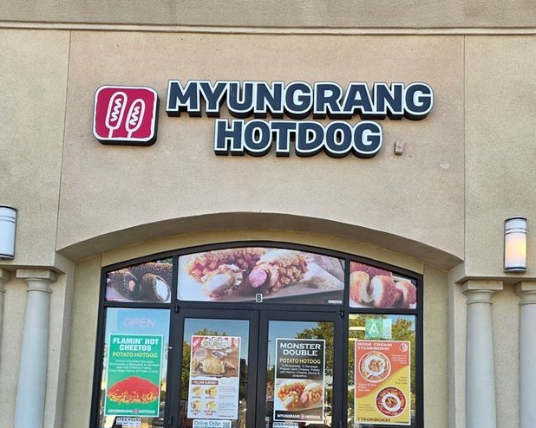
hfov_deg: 57.2
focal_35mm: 31
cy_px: 343
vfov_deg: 44.8
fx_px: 492
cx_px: 267
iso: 12
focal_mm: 6.25
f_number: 1.7
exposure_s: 1/120
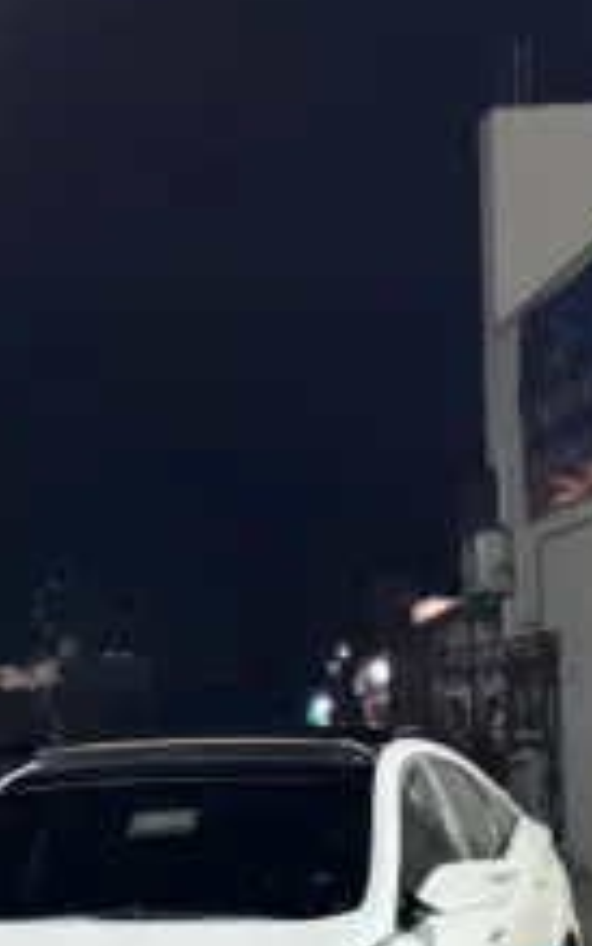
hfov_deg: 14.0
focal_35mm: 93
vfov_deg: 21.9
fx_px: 2399
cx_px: 194
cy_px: 829
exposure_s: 1/100
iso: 160
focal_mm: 6.86
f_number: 1.78
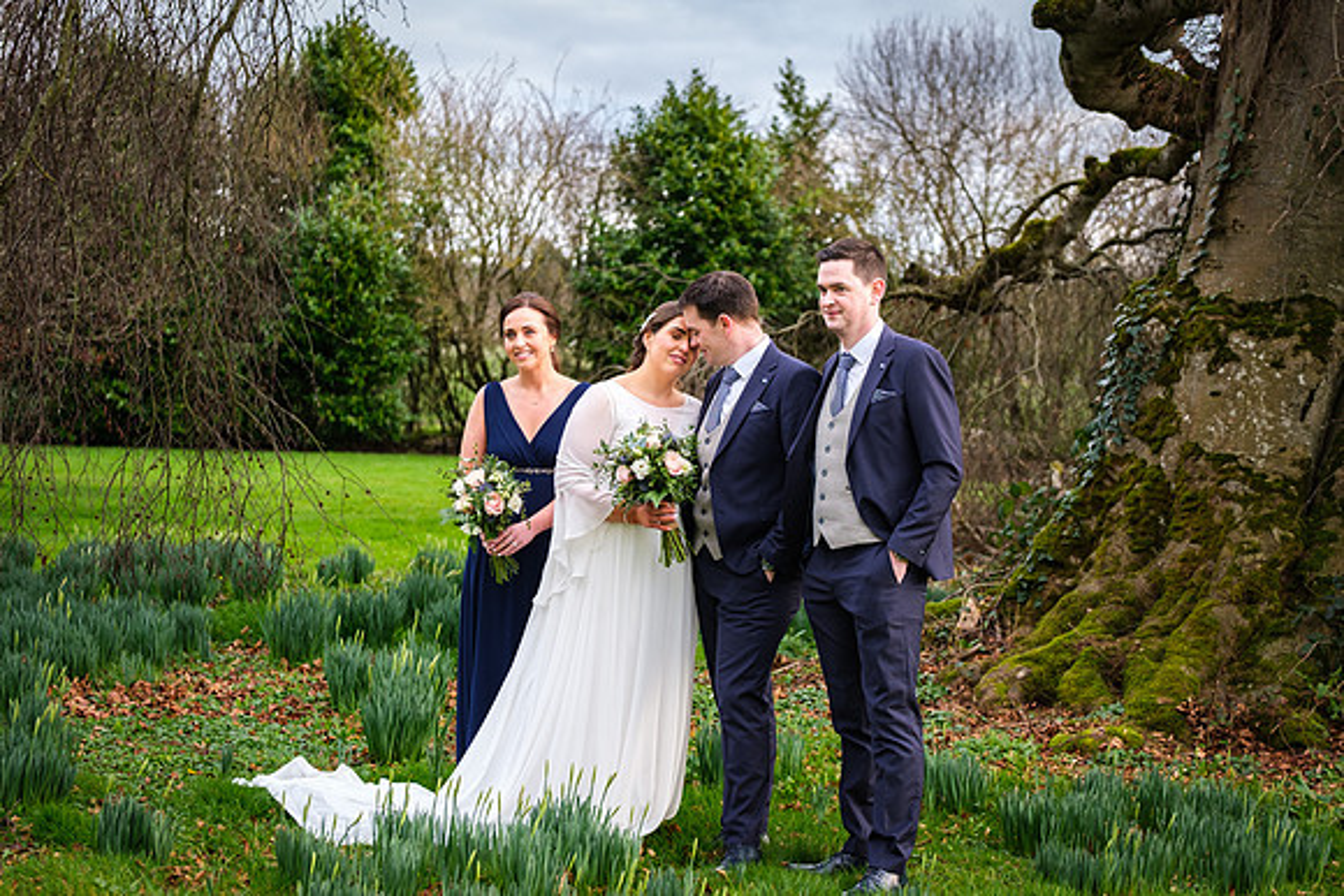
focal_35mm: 79
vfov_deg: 17.4
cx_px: 657
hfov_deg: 25.8
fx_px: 2934
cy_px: 440
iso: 250
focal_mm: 50
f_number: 2.8
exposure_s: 1/160
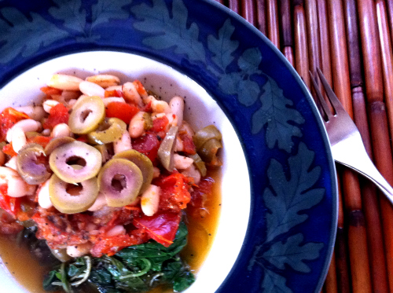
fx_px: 397
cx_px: 196
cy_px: 146
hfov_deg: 52.7
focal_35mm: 35
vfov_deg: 40.6
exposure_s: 1/15
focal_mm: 3.85
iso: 320
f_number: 2.8
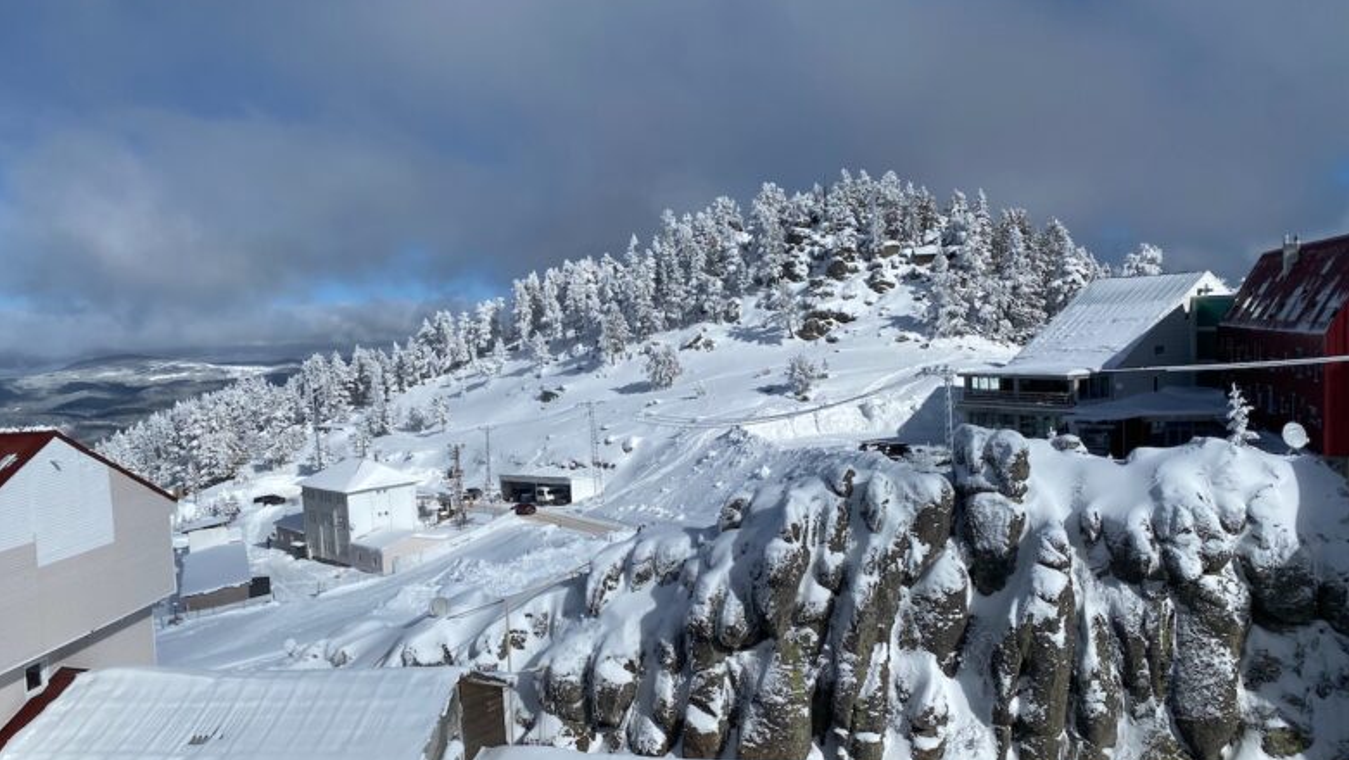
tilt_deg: -6.6
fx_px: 1038
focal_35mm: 29
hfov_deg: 66.0
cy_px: 415
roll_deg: +3.0
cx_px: 660
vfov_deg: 40.2
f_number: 1.8
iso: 32
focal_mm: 4.25
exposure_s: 1/11494
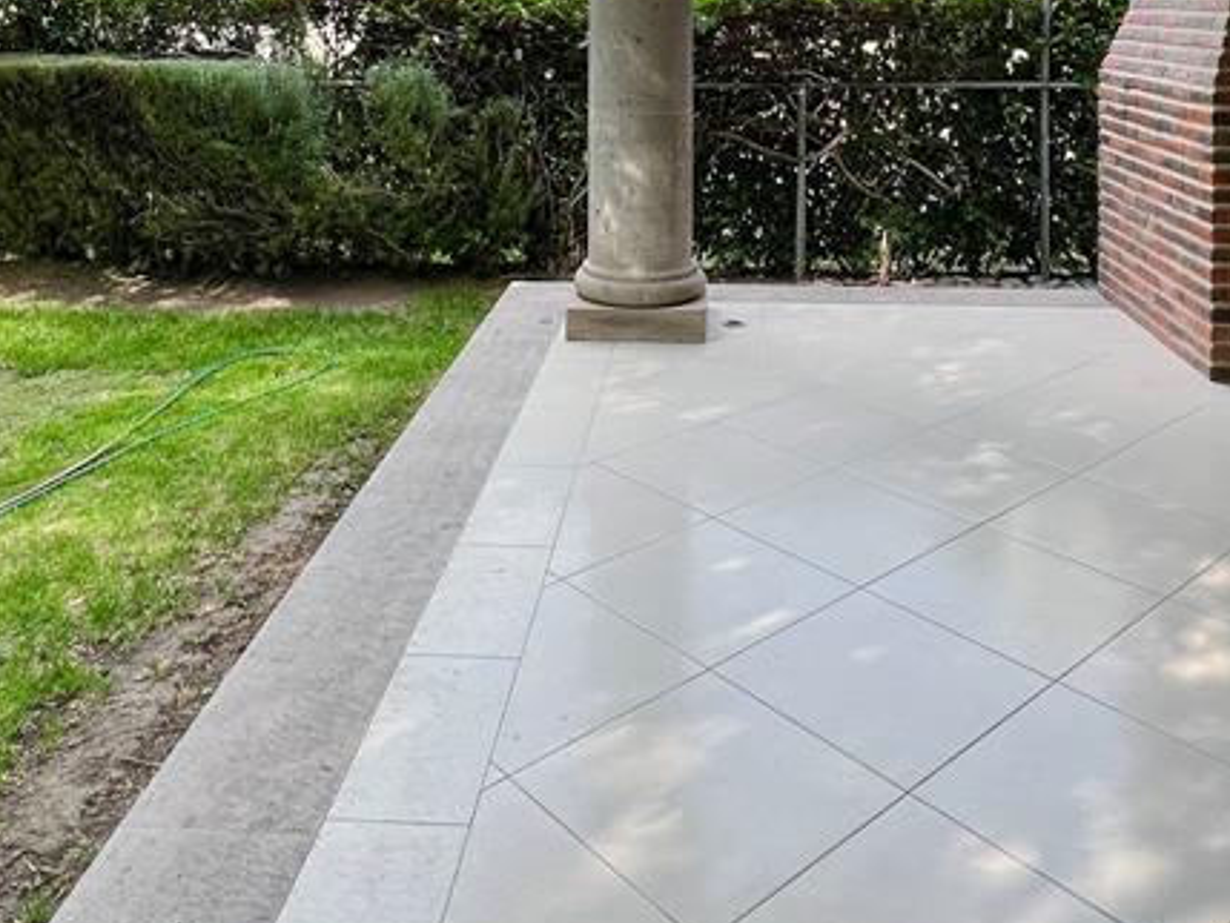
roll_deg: -0.7
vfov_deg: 40.0
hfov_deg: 58.3
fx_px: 1102
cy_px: 3
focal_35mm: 31
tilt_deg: -0.4
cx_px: 659
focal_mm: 1.57
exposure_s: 1/416
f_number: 1.8
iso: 32
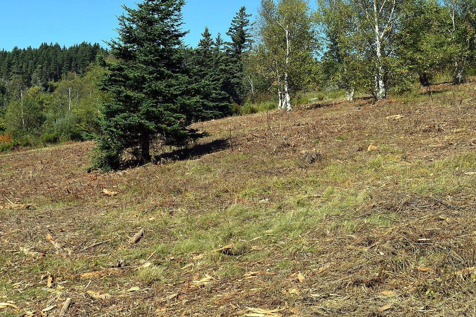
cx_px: 218
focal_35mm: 53
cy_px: 121
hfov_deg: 37.7
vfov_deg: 25.6
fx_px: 696
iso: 200
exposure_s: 1/400
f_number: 10
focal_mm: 27
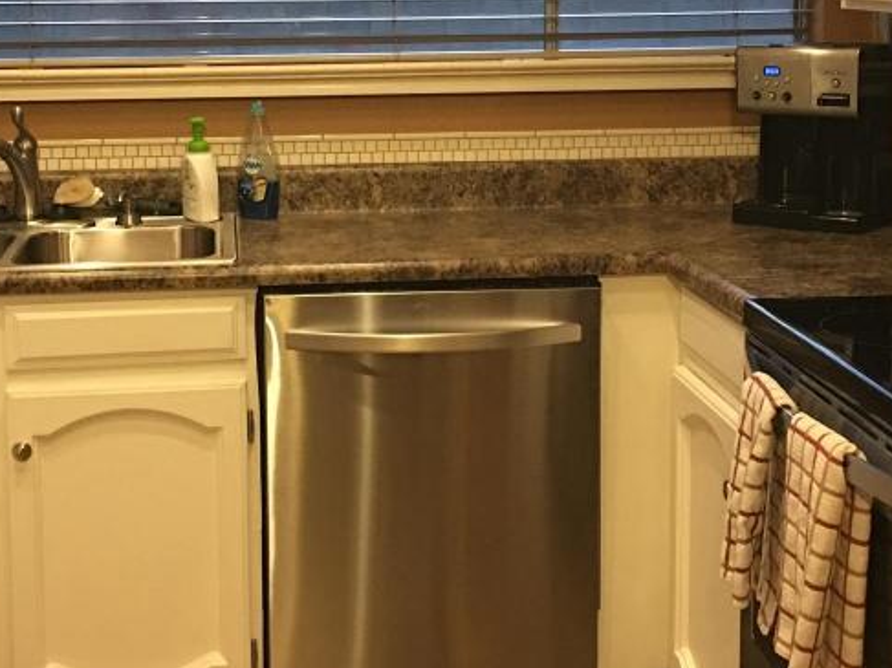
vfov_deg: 23.7
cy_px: 141
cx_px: 412
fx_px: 1571
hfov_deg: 31.7
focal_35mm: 61
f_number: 2.2
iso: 64
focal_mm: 4.15
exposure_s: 1/4
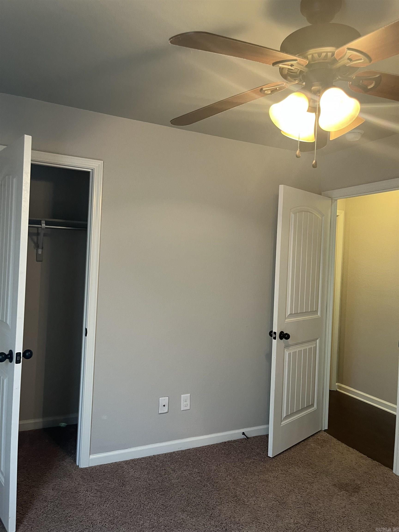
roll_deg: -1.1
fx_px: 400
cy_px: 266
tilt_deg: -1.5
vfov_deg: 67.3
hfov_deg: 53.1
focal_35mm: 26
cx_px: 200
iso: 125
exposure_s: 1/60
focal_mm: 5.1
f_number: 1.6
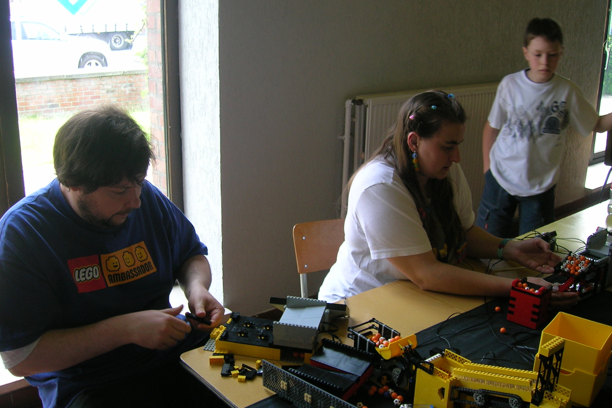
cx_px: 294
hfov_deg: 51.9
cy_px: 187
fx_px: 629
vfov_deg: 35.9
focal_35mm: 37
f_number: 2.9
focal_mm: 5.7
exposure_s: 1/42
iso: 50
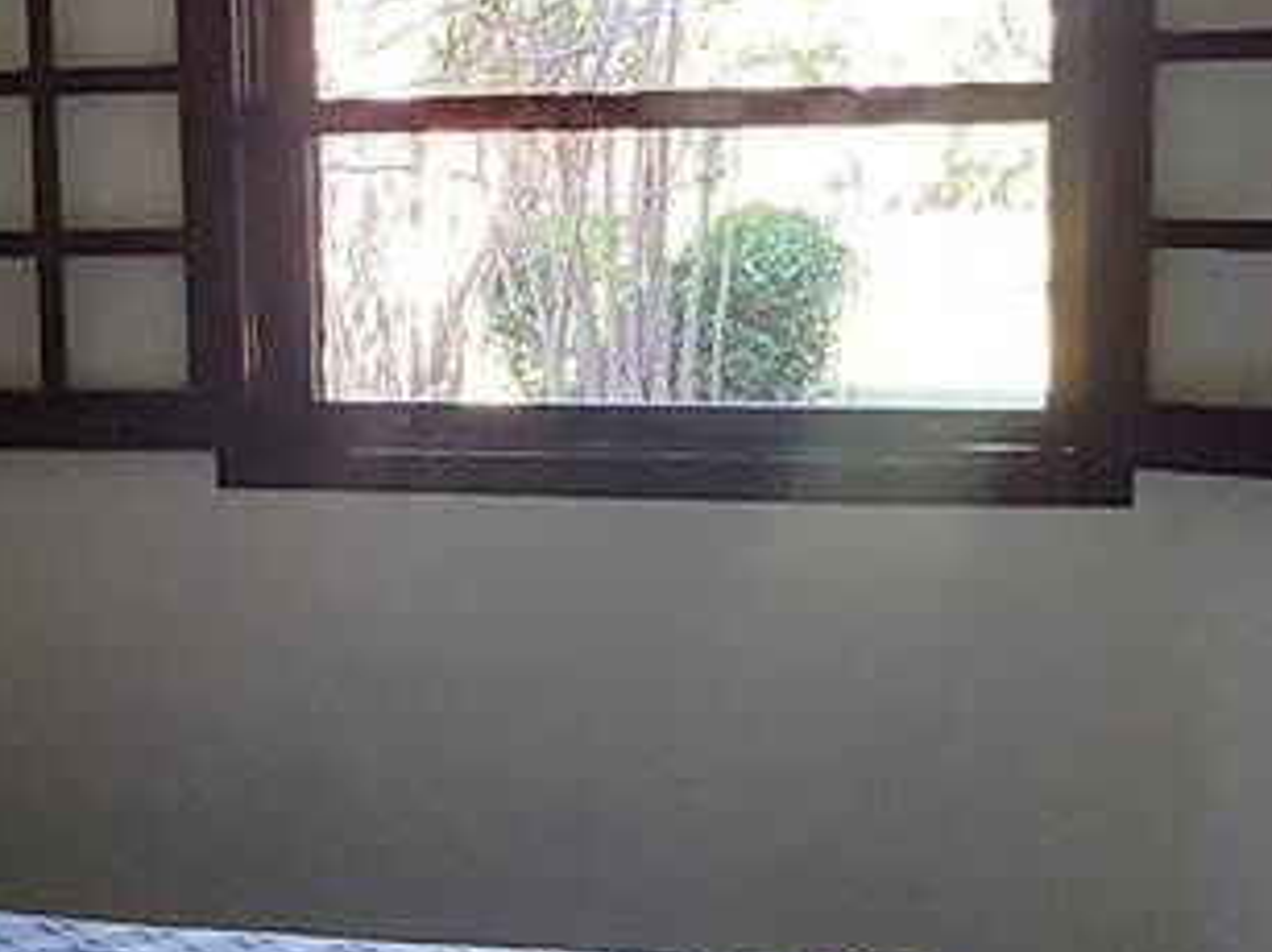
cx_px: 510
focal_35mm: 61
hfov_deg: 31.6
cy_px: 464
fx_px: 2241
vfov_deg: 24.0
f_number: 2.2
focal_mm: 1.74
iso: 320
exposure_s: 1/50
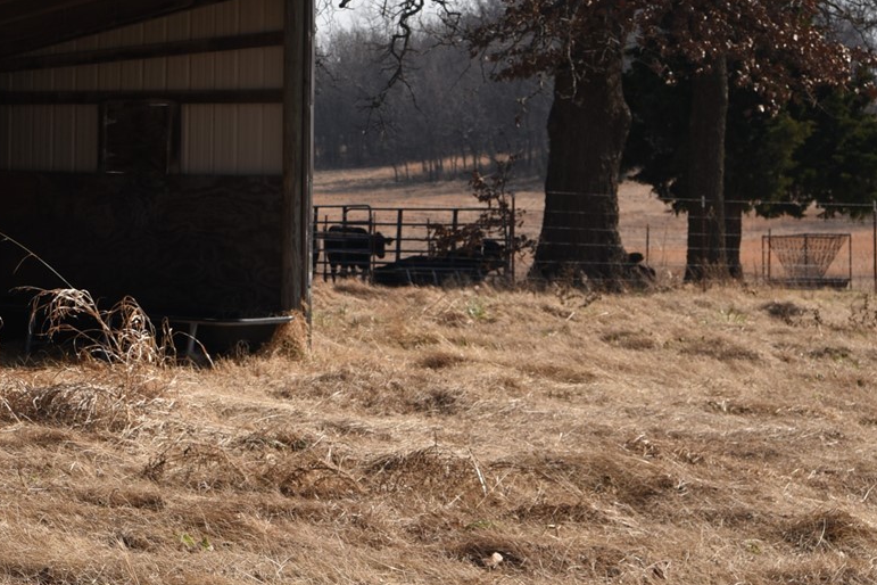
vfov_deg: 10.4
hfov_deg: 15.0
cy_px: 113
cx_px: -147
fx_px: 3215
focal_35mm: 132
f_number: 9
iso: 100
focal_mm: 50
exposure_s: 1/250
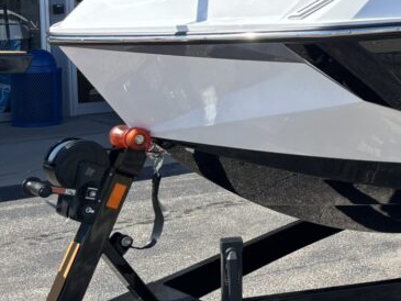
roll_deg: +2.9
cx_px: 548
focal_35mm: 76
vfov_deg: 19.1
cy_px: 47
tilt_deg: -1.3
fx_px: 881
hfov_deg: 22.4
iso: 50
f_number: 1.6
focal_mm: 5.96
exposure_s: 1/1642
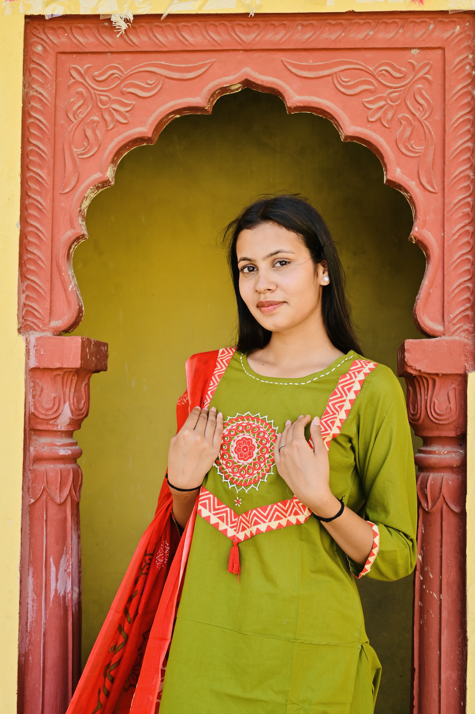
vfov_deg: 40.4
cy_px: 357
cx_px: 238
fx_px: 971
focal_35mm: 49
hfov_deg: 27.5
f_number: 8
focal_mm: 49
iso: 160
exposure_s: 1/125
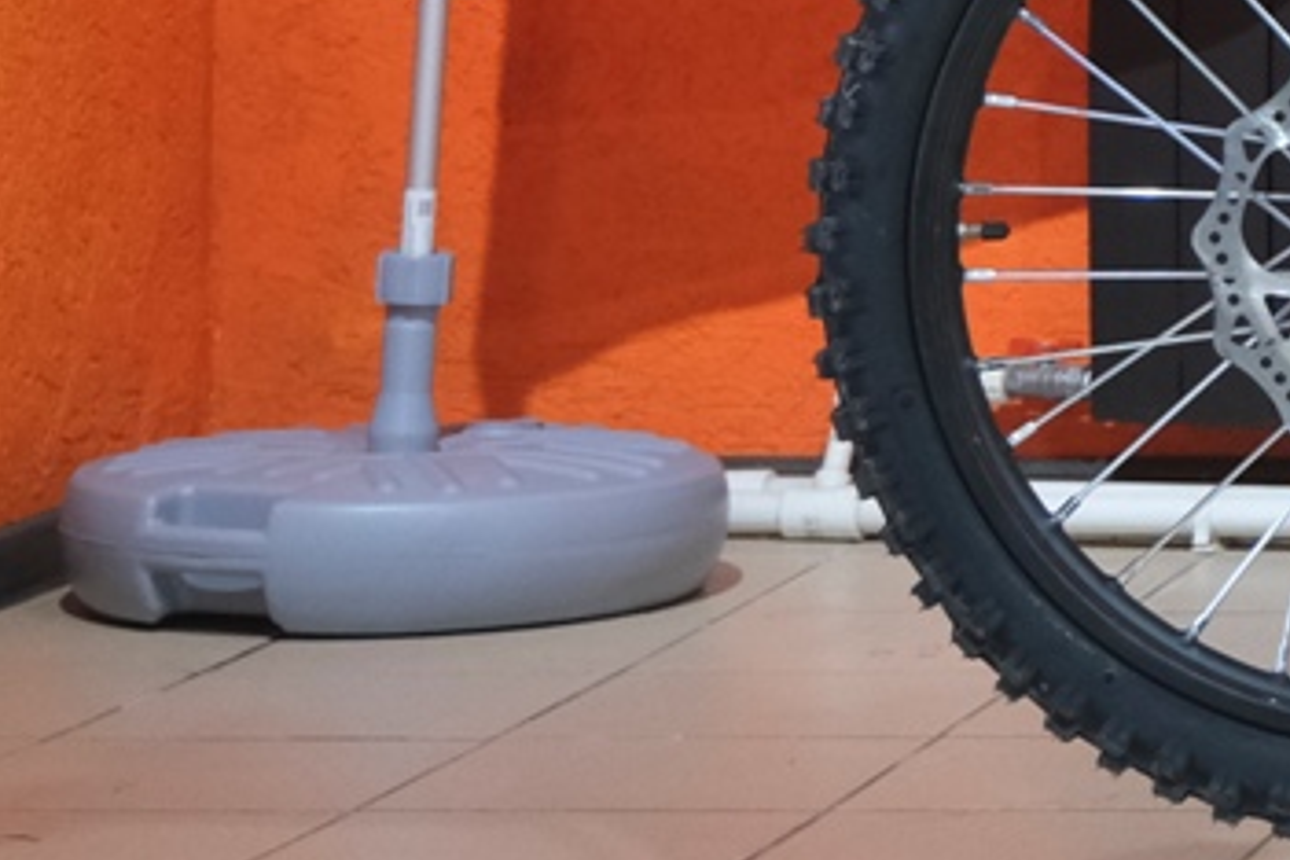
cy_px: -880
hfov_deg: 10.2
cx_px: 2551
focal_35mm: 187
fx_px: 6700
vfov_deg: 7.1
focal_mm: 27.5
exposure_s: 1/100
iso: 1600
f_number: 4
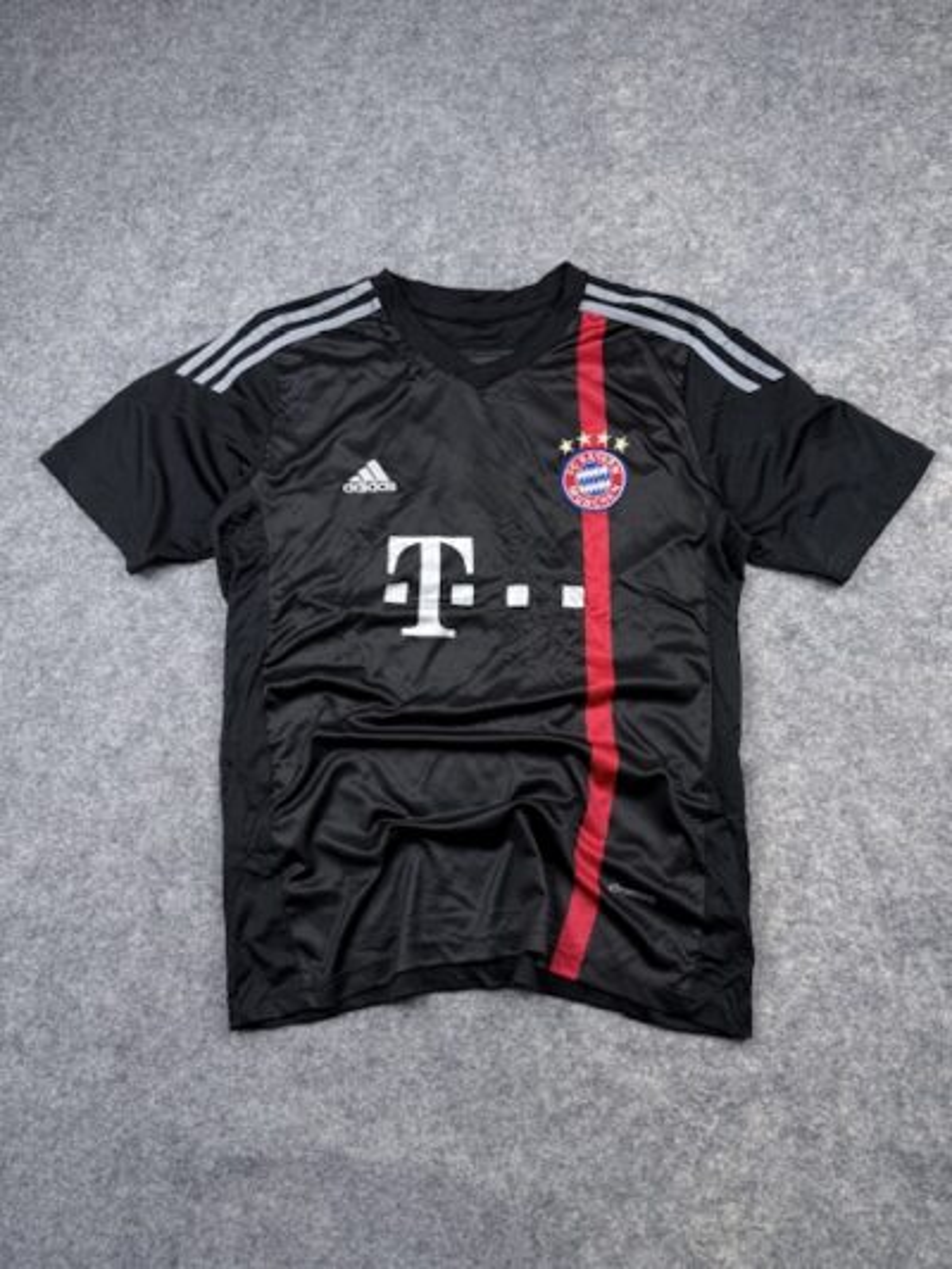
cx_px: 476
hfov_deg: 56.8
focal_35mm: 24
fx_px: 880
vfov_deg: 71.6
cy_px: 634
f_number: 1.78
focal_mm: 6.76
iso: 64
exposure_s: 1/121
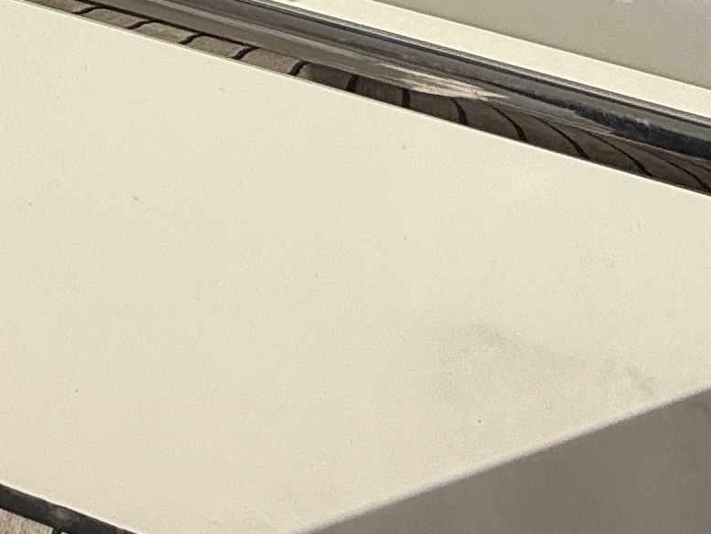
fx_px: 1500
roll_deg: +1.8
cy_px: -606
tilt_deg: -34.5
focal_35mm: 73
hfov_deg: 25.9
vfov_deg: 15.2
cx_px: 94
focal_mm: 2.22
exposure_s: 1/3460
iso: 50
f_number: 2.2
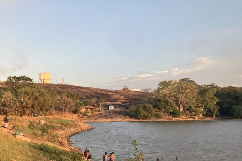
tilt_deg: -5.9
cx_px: 65
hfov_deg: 42.5
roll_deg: -2.8
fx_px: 302
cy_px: 138
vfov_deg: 28.9
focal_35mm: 45
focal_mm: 3.99
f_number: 1.8
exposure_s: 1/230
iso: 25
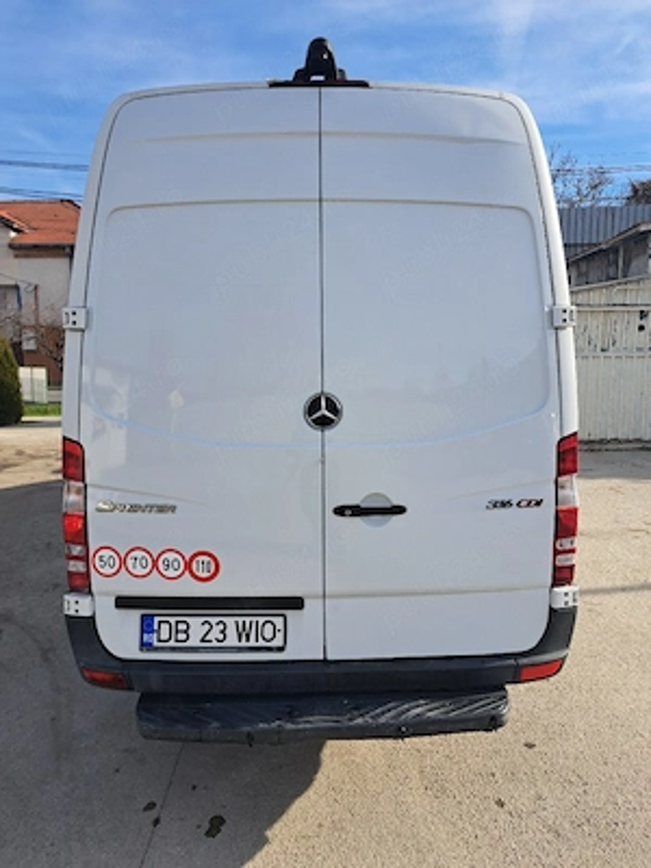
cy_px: 434
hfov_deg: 56.8
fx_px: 602
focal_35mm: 24
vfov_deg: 71.6
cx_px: 326
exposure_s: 1/769
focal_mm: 5.23
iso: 50
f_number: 1.8
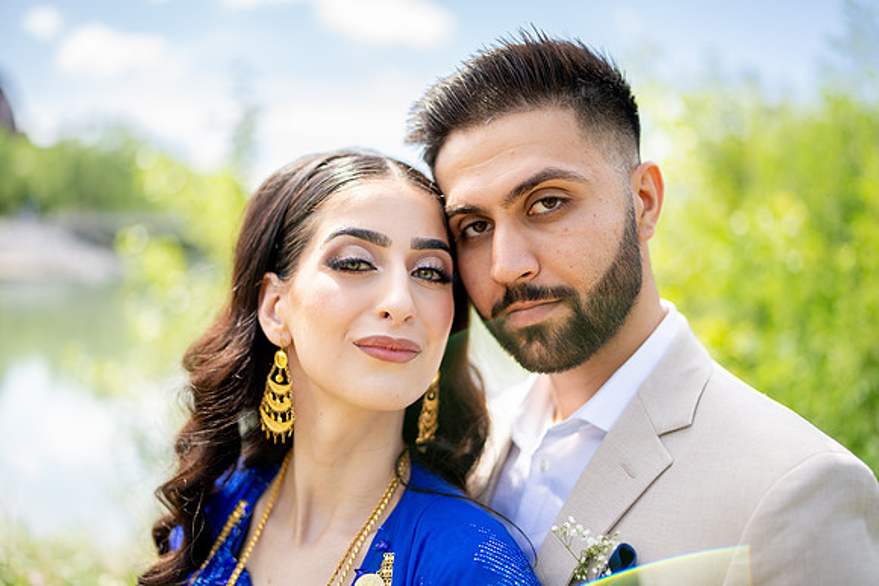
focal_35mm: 35
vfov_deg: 37.9
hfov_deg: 54.4
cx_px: 440
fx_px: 855
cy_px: 293
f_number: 1.2
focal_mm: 35
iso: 125
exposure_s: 1/2500
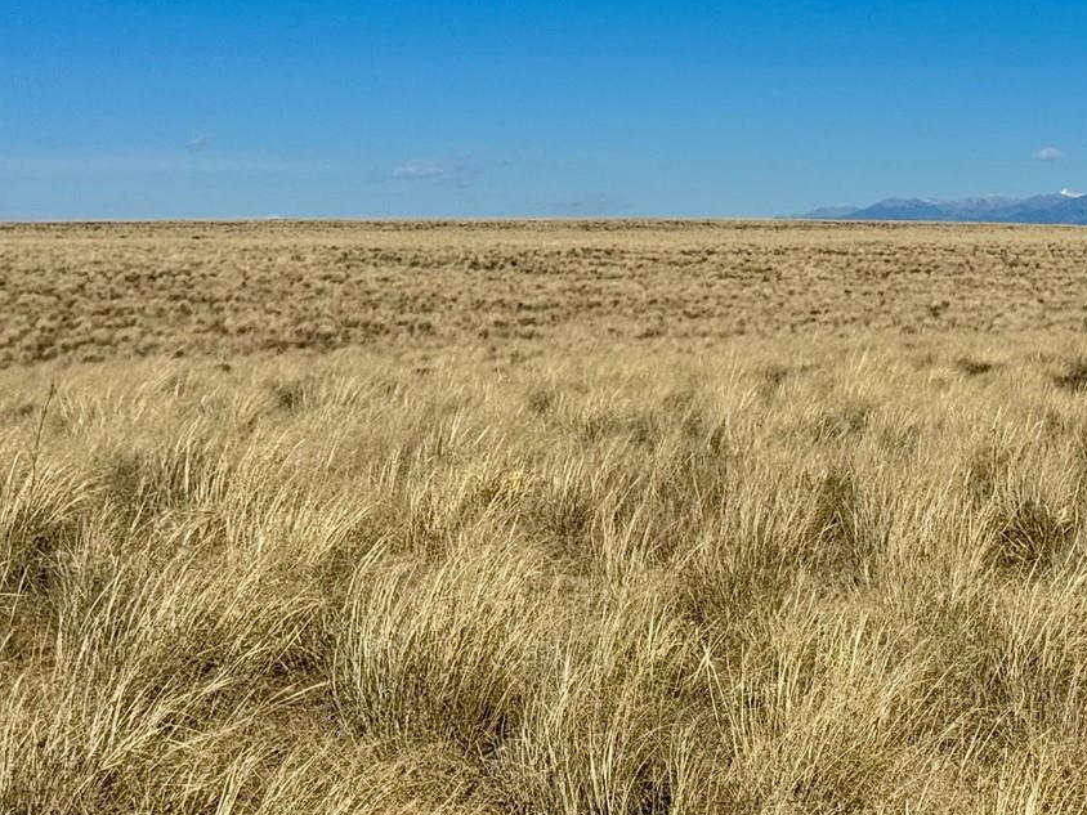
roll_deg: -1.0
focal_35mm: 91
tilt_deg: +0.6
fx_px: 2858
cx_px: 958
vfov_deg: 16.1
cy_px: 149
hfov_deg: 21.1
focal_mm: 6.76
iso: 64
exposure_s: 1/12500
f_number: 1.78
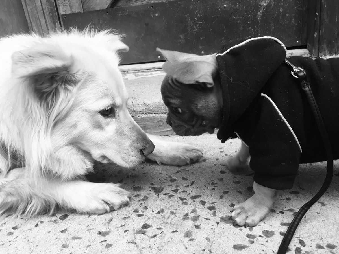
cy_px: 127
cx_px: 170
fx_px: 284
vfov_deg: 48.2
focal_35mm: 29
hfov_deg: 61.7
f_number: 2.2
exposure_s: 1/40
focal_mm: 4.15
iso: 25
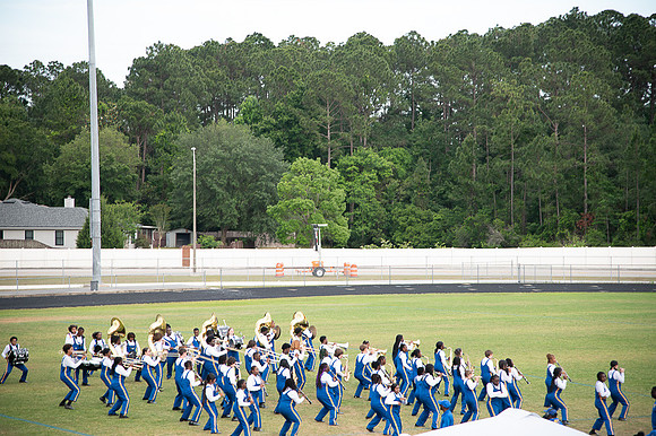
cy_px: 218
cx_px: 328
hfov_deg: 18.6
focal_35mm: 110
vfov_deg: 12.4
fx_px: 2003
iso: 400
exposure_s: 1/200
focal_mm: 110
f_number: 4
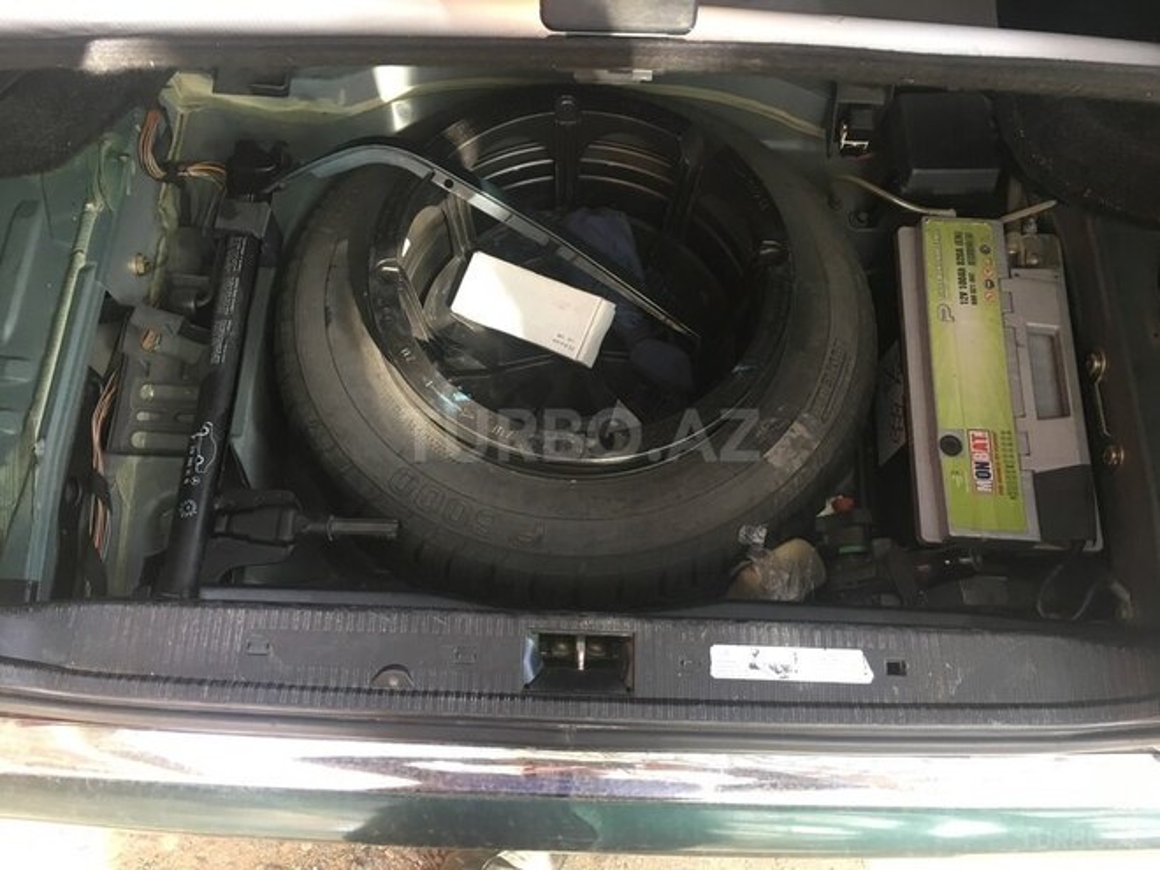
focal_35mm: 29
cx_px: 580
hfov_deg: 61.7
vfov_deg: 48.2
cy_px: 435
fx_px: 972
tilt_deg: -68.1
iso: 40
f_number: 2.2
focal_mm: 4.15
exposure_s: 1/33
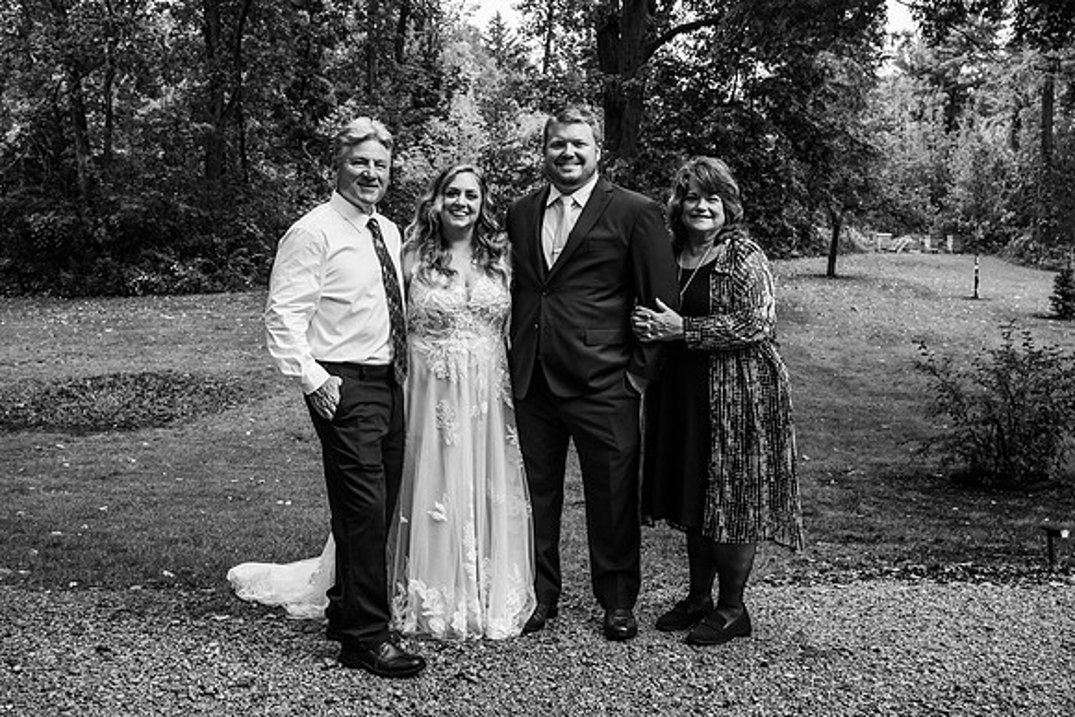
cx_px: 537
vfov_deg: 36.9
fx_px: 1072
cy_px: 302
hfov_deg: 53.2
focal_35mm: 36
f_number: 5.6
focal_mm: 31
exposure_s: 1/400
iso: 200
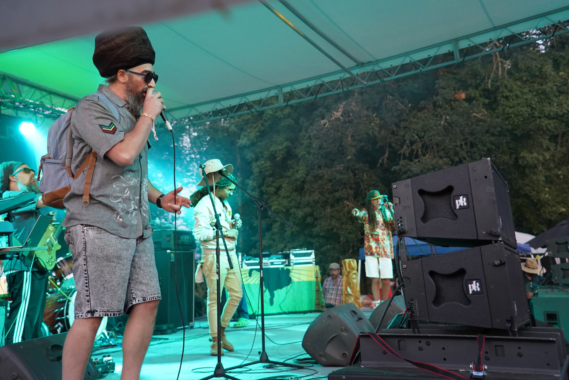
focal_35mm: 43
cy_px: 186
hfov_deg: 45.4
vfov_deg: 31.2
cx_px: 285
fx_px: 680
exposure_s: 1/160
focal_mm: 42
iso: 3200
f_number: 4
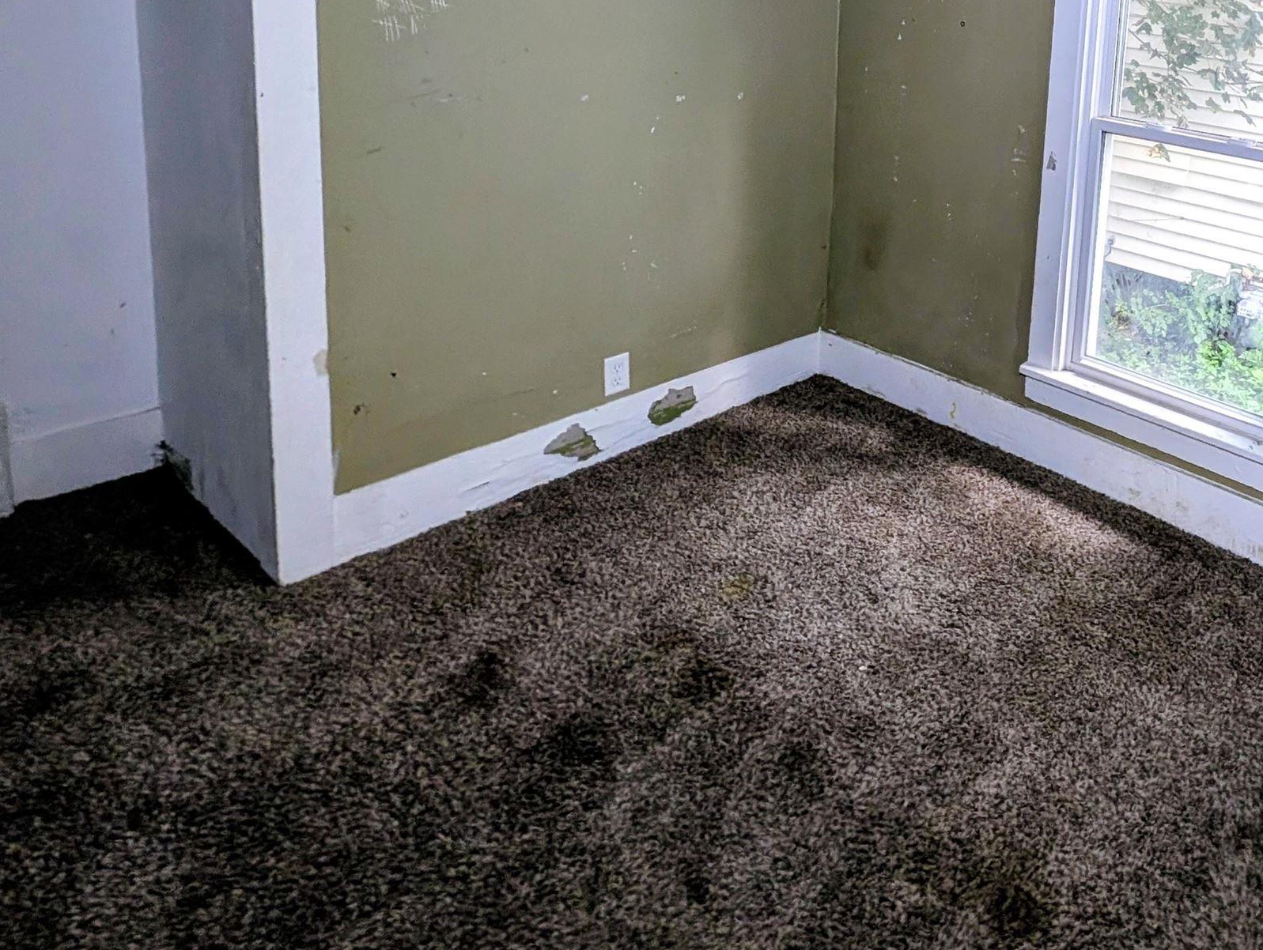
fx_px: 840
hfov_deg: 62.4
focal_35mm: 23
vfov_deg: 52.7
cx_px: 1129
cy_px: 117
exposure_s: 1/59.5
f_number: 1.7
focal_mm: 2.02
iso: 97
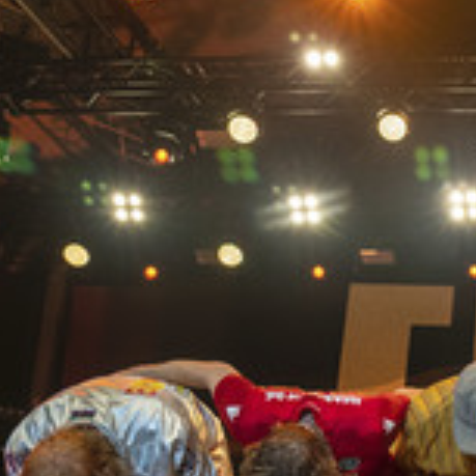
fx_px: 1011
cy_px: 454
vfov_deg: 25.4
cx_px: 642
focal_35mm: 65
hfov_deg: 23.1
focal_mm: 26
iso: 1600
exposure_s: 1/320
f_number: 7.1
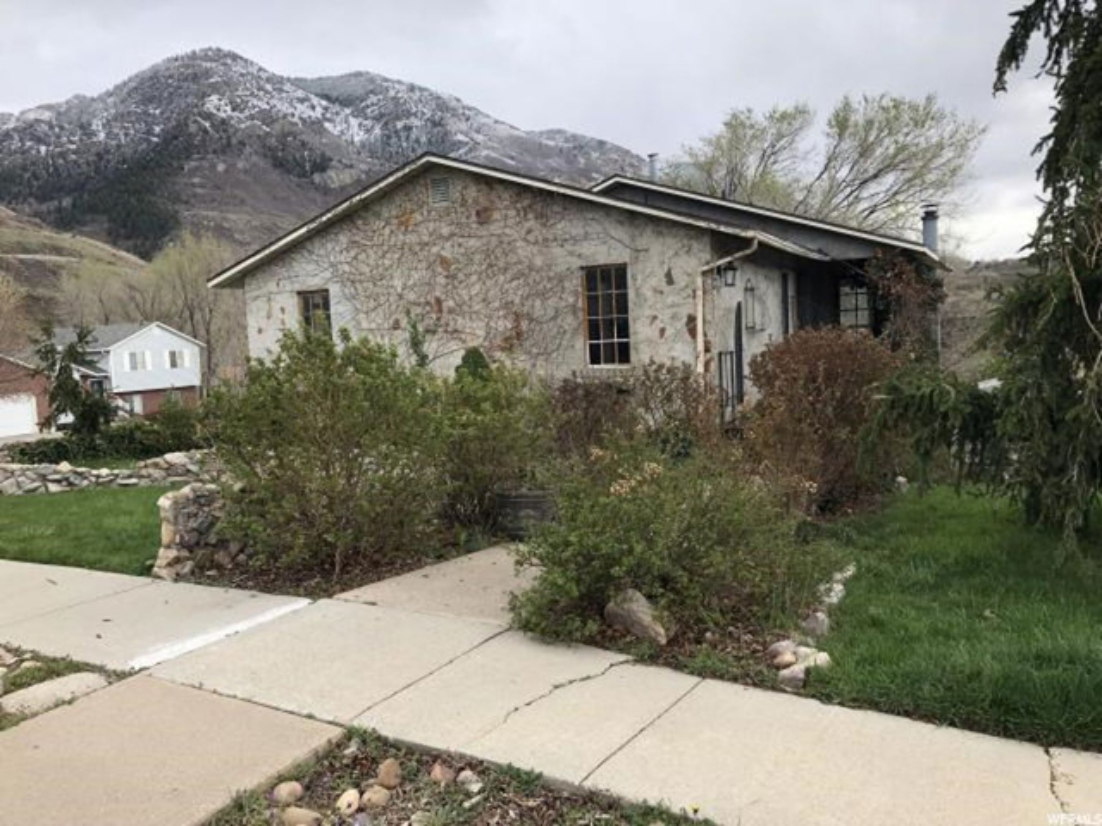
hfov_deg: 63.4
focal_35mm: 28
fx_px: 891
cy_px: 413
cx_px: 551
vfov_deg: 49.7
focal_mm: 3.99
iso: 20
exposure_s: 1/522
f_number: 1.8
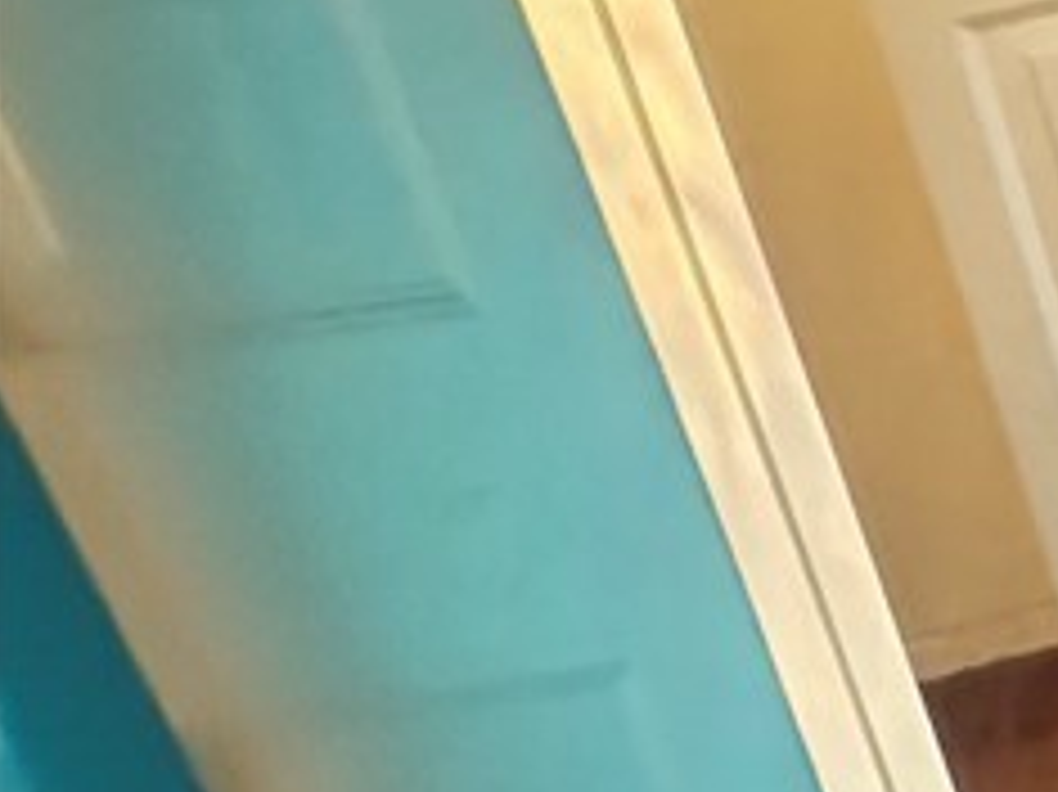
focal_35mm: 61
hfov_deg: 17.3
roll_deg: +4.7
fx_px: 1863
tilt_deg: -15.3
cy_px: -94
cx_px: 2296
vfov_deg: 22.5
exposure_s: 1/40
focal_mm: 2.22
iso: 1000
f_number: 2.2
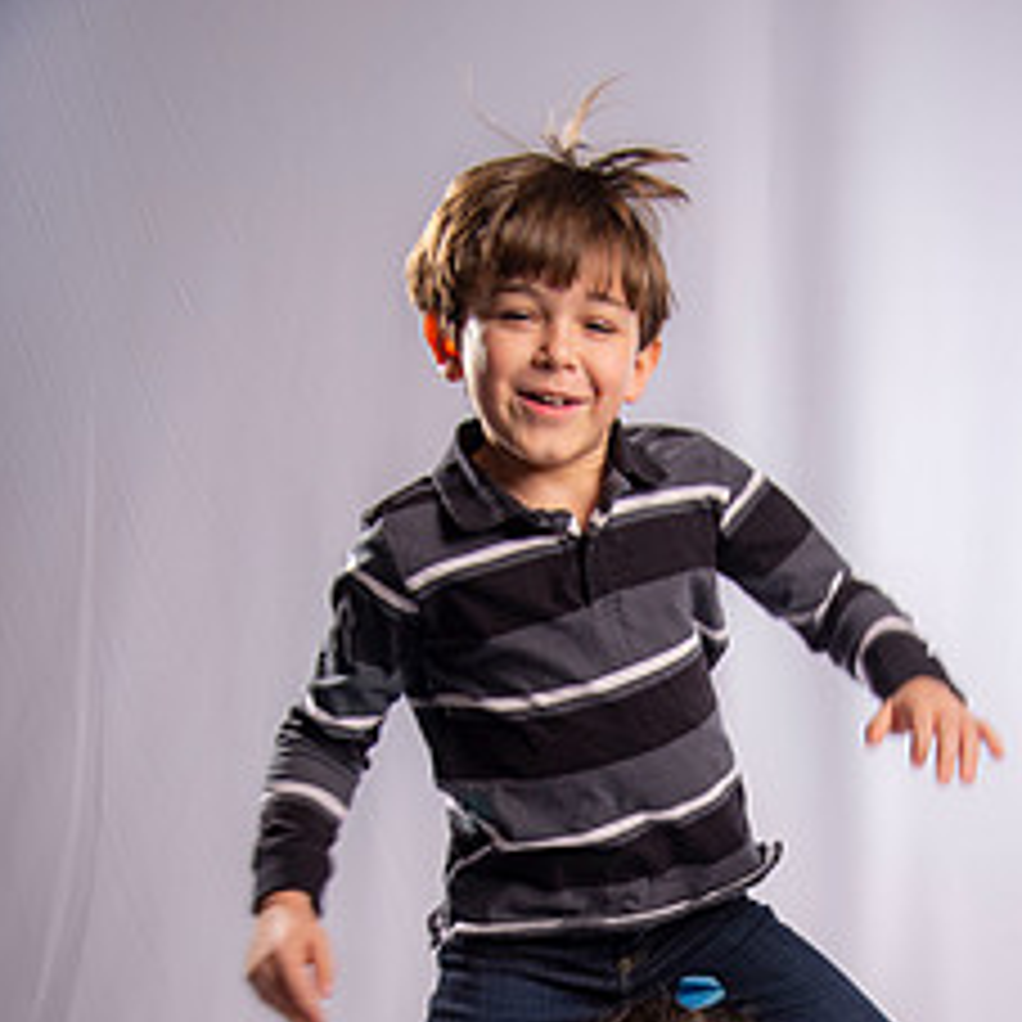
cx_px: 662
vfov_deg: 25.6
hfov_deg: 26.8
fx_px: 2138
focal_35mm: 64
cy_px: 1004
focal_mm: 38
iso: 125
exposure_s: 1/160
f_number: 5
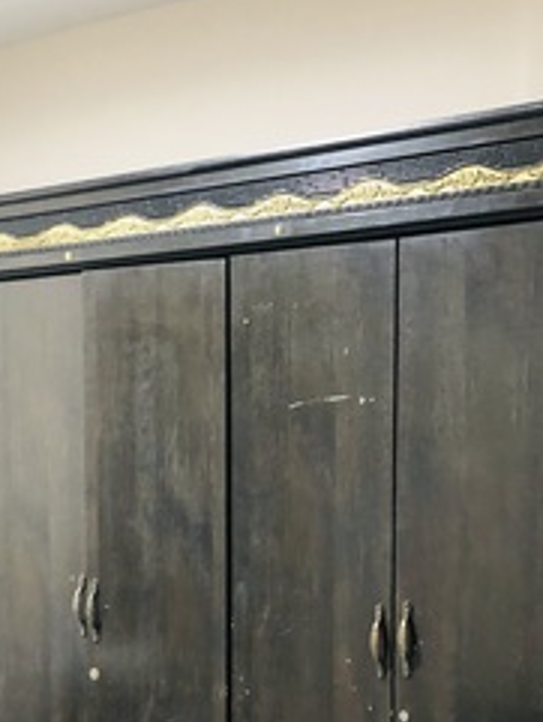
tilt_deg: -2.8
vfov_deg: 35.3
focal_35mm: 53
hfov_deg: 27.5
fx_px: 1108
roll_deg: -0.5
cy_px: 550
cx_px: 256
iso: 80
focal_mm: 3.99
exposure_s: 1/7
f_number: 1.8
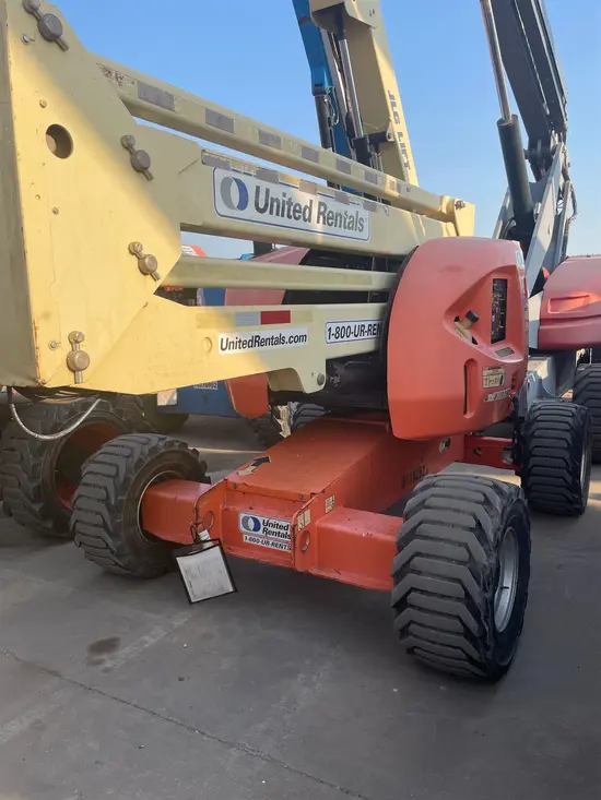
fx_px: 602
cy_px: 400
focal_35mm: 26
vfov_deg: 67.3
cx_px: 300
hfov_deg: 53.1
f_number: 1.6
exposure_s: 1/1855
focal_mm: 4.2
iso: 50
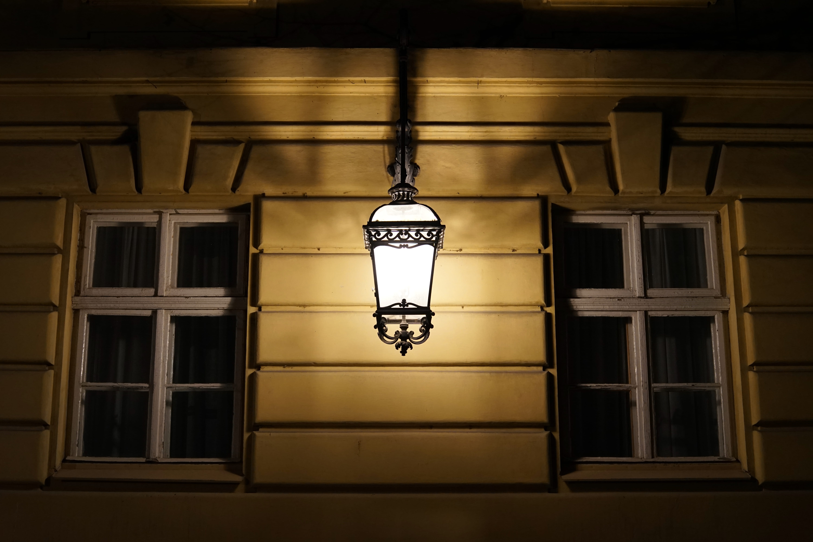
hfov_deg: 39.6
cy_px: 271
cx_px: 406
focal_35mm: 50
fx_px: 1129
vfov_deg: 27.0
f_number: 5
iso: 1600
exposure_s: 1/15
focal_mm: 50
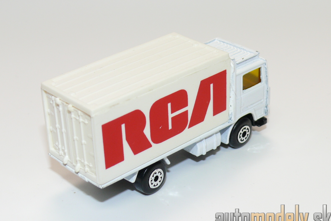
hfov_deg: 26.0
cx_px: 167
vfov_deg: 17.5
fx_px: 717
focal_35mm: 78
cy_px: 111
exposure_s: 1/30
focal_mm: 11.2
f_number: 4
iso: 100
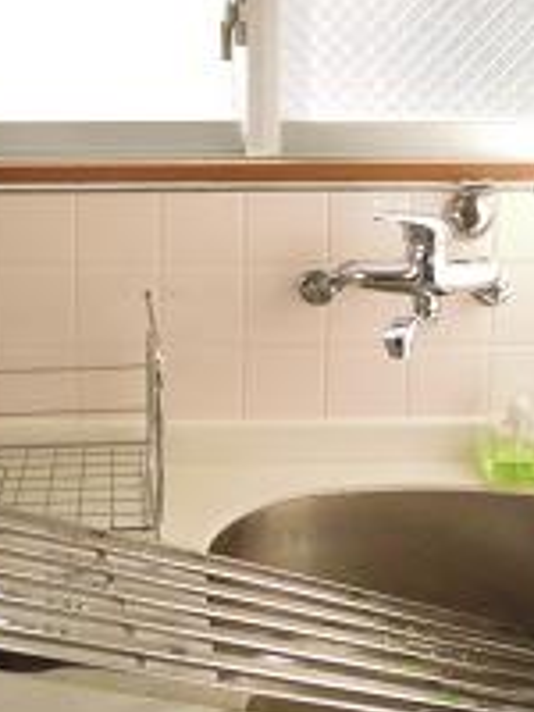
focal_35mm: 48
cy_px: 164
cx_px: 196
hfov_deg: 30.1
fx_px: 987
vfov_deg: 38.5
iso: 1600
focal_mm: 4.3
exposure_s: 1/160
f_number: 8
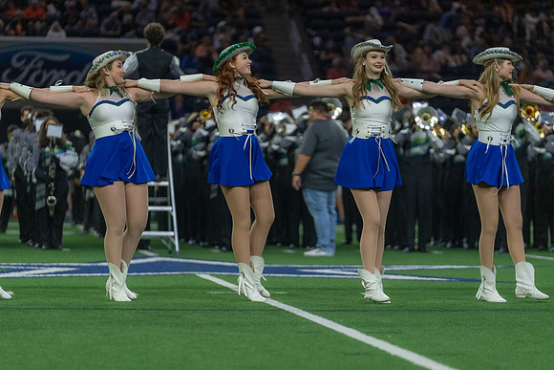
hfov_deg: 11.8
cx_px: 277
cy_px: 185
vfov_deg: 7.9
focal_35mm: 174
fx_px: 2678
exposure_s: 1/1250
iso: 4000
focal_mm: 174
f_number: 2.8
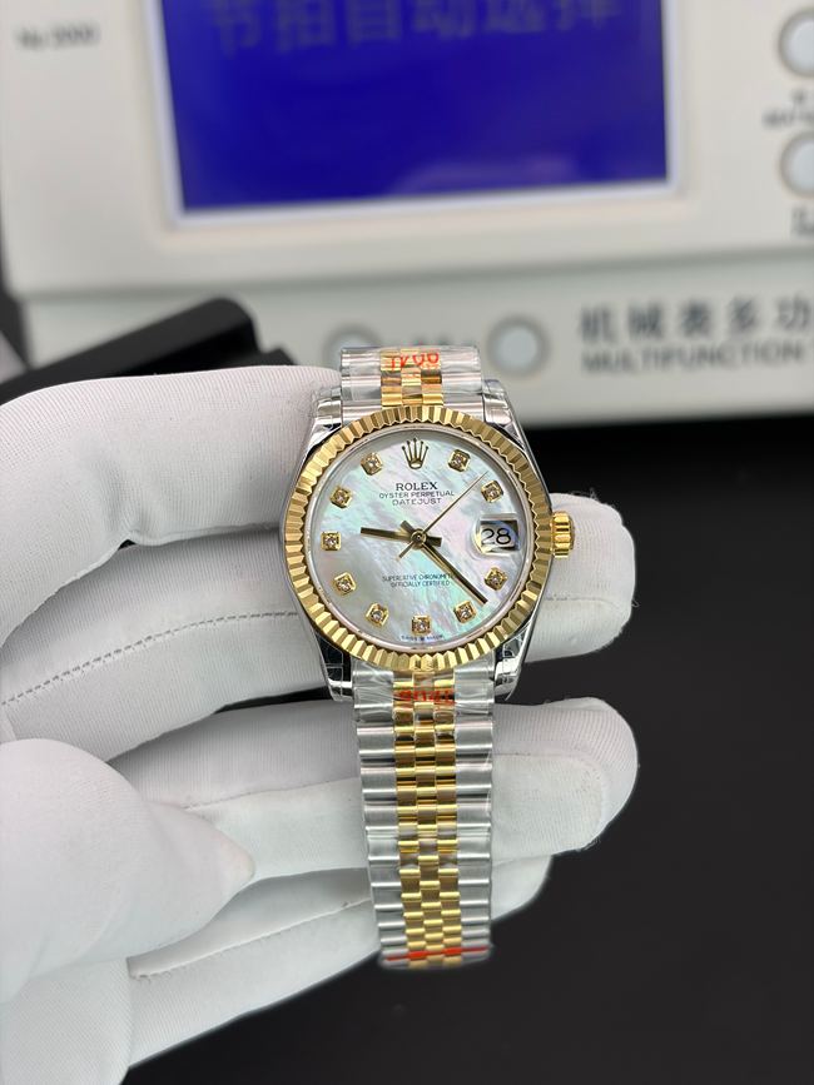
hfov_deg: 28.0
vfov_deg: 36.8
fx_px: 1631
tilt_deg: -41.3
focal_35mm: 52
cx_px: 407
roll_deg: +9.0
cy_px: 542
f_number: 1.6
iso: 32
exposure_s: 1/566
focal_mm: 5.96
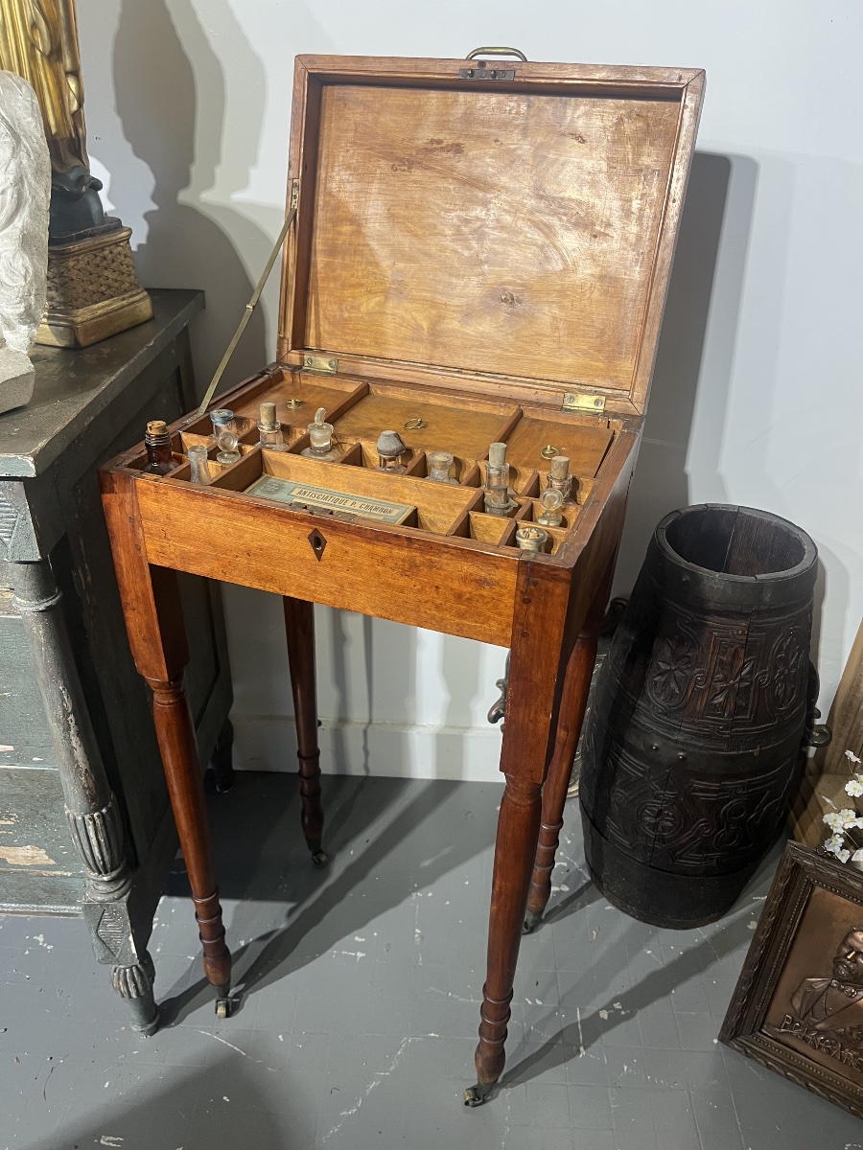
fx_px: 864
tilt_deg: -32.0
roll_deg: -1.4
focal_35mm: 26
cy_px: 575
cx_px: 432
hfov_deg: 53.1
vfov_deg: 67.3
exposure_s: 1/50
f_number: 1.6
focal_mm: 5.1
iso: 80
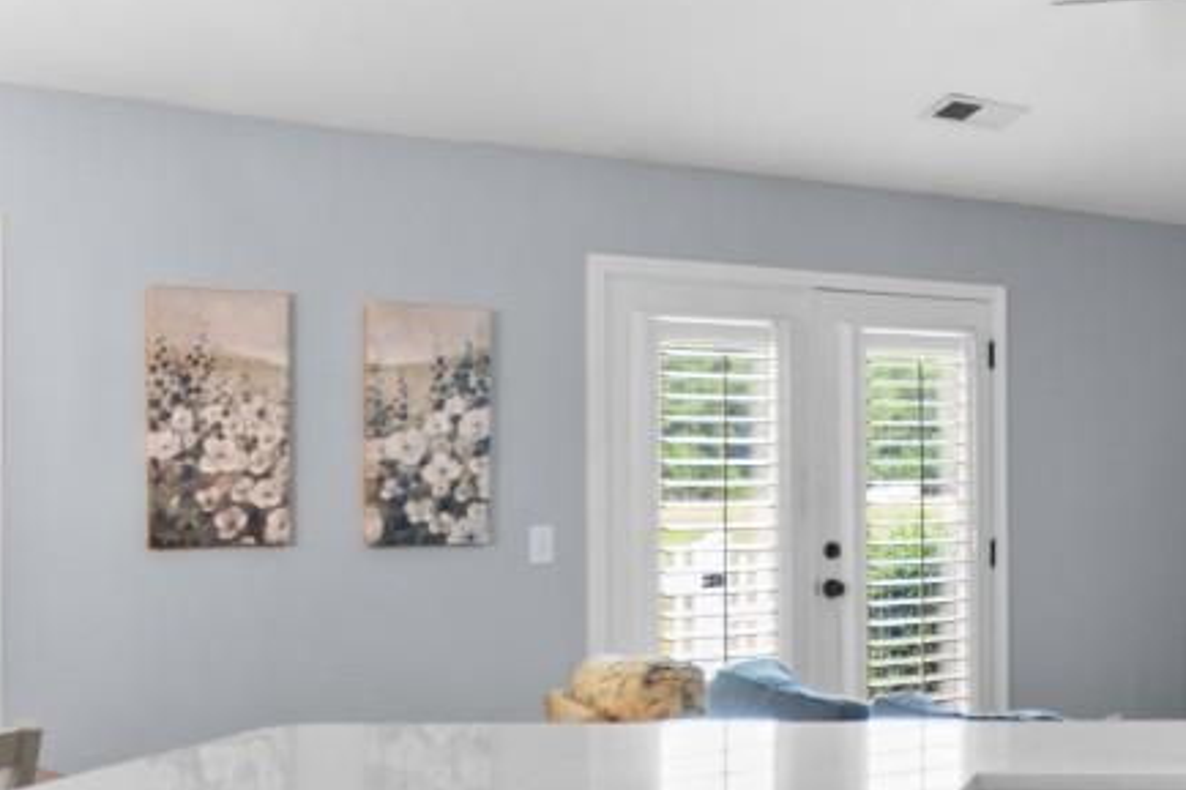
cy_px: 454
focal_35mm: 56
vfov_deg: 24.1
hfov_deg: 32.4
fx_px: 1844
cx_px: 1222
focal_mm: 10
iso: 100
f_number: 4.5
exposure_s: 1/3
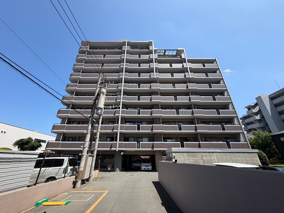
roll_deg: +0.5
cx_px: 142
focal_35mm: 14
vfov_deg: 85.7
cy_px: 106
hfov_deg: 102.1
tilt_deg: +26.7
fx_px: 115
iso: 32
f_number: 2.2
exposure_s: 1/770
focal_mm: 2.22
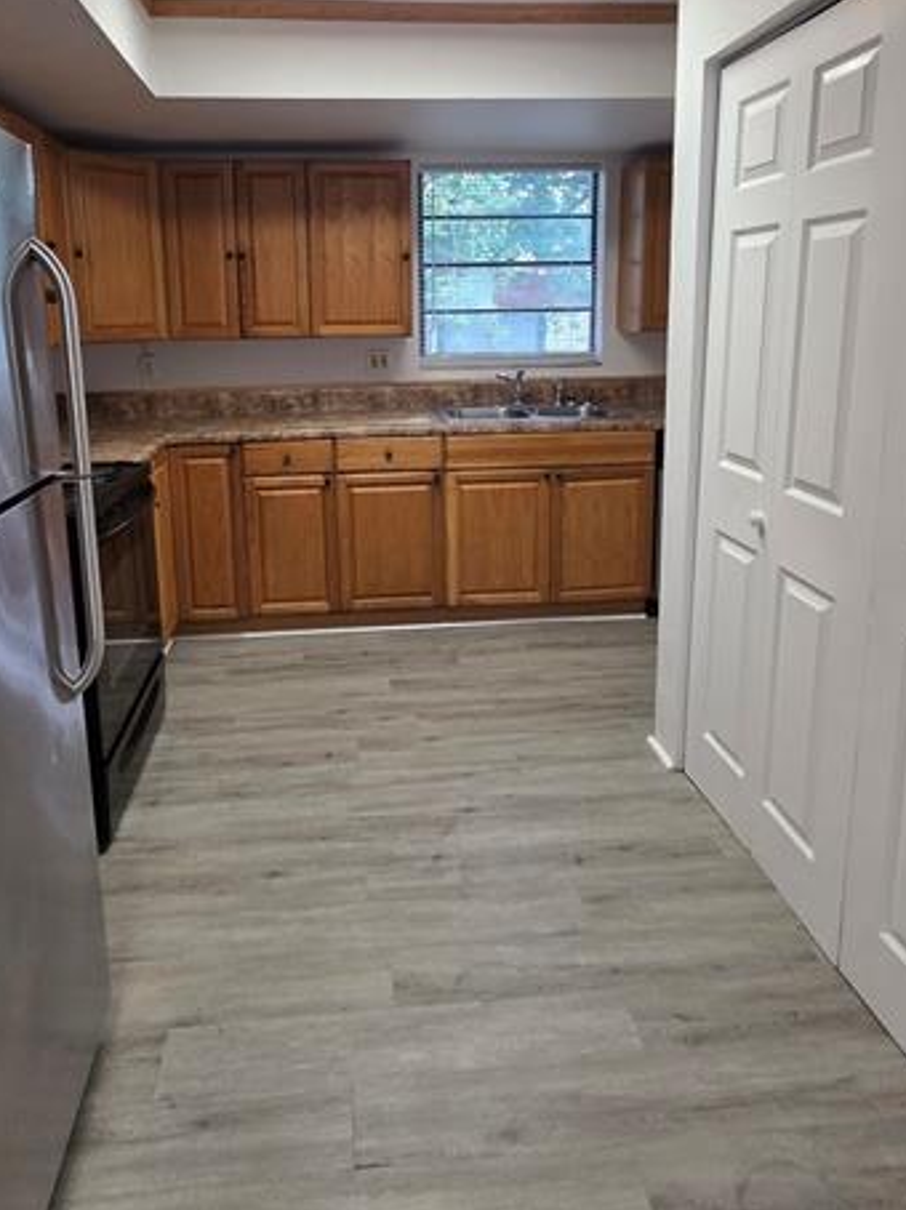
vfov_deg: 75.1
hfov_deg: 60.9
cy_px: 453
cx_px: 410
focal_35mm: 22
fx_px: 768
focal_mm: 2.2
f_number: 1.9
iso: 200
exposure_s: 1/60
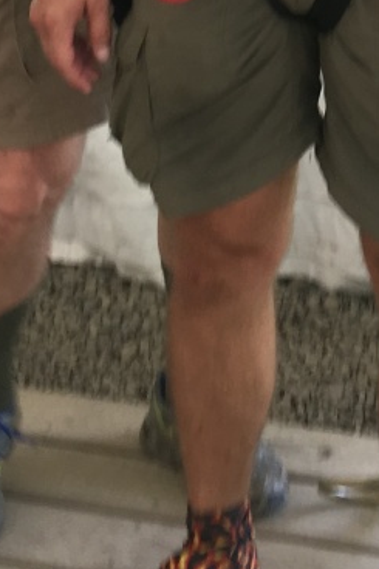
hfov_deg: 12.1
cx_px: 374
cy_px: -285
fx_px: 1770
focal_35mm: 112
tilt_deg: -9.6
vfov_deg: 16.6
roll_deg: -1.4
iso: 25
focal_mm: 4.15
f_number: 2.2
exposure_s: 1/30
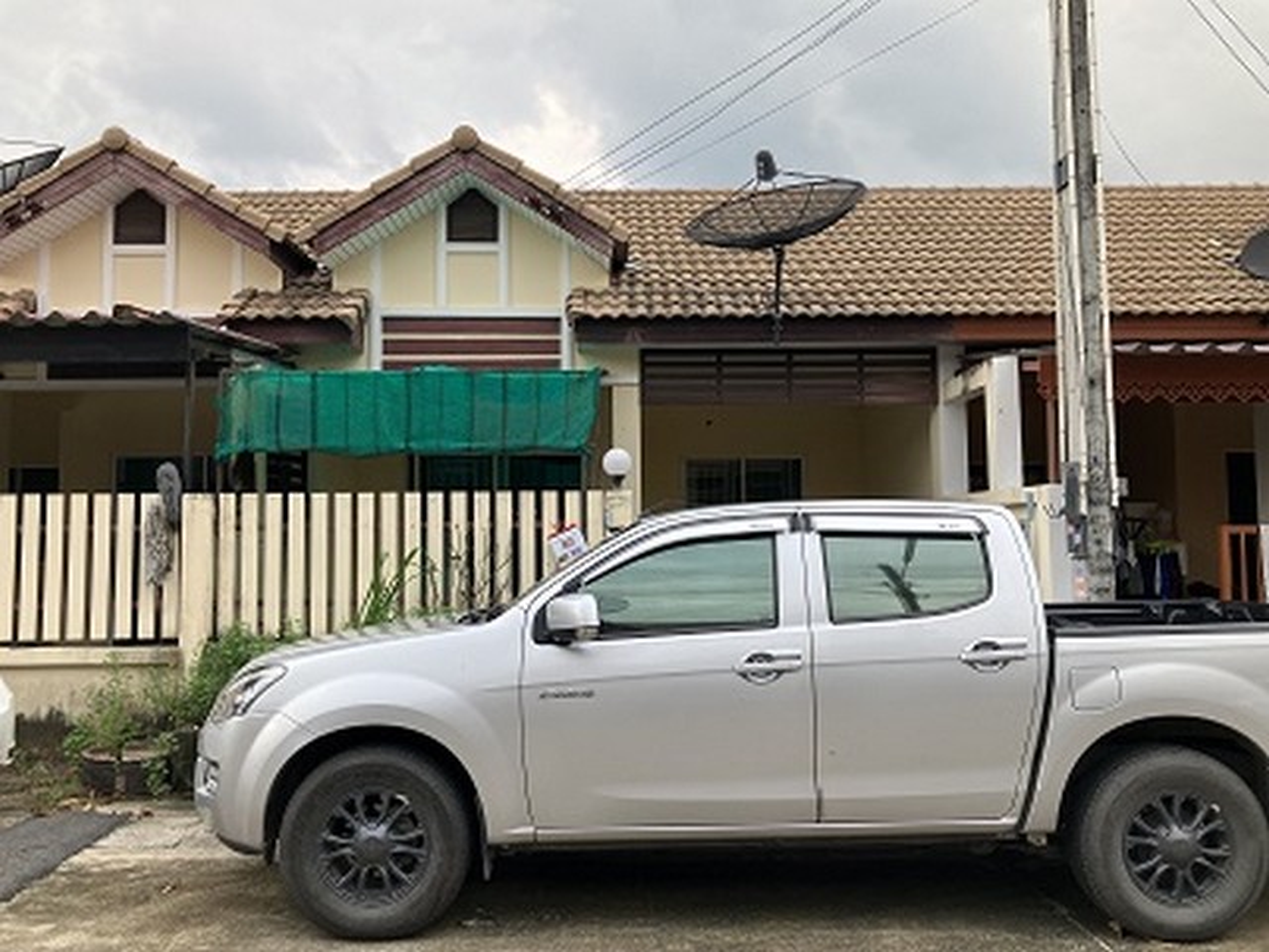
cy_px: 476
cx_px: 634
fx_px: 1026
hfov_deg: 63.4
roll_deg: +1.6
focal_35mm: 28
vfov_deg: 49.7
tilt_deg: +4.8
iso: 32
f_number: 1.8
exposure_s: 1/357
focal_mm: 3.99
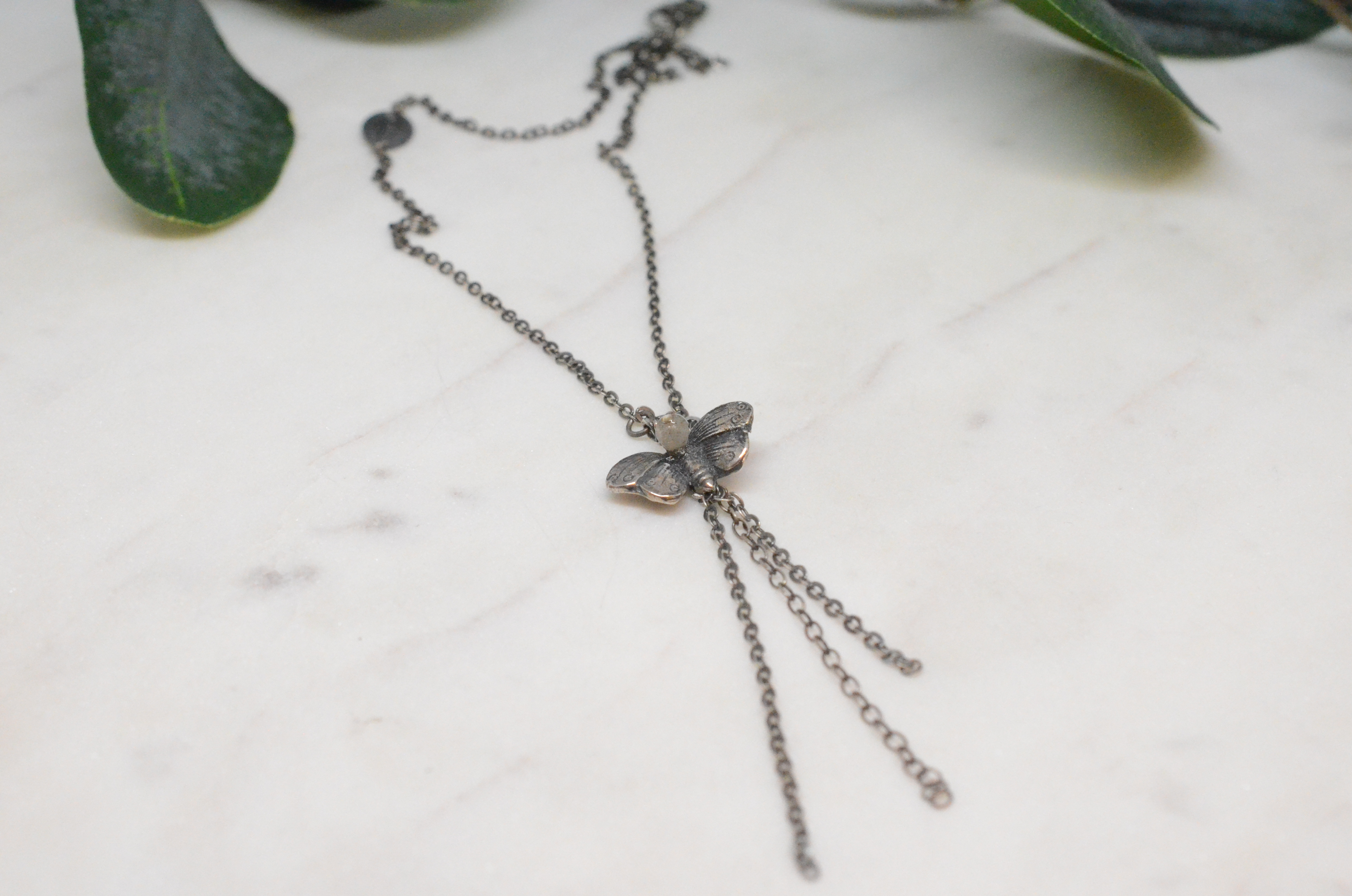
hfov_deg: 33.5
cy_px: 448
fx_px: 2249
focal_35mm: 60
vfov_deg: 22.5
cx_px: 676
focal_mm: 40
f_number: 8
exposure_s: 1/1000
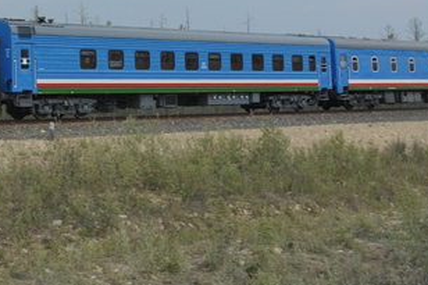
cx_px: 3
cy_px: -3
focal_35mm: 91
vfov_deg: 14.8
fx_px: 1081
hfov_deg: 21.6
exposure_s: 1/250
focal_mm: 35
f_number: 8
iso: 400
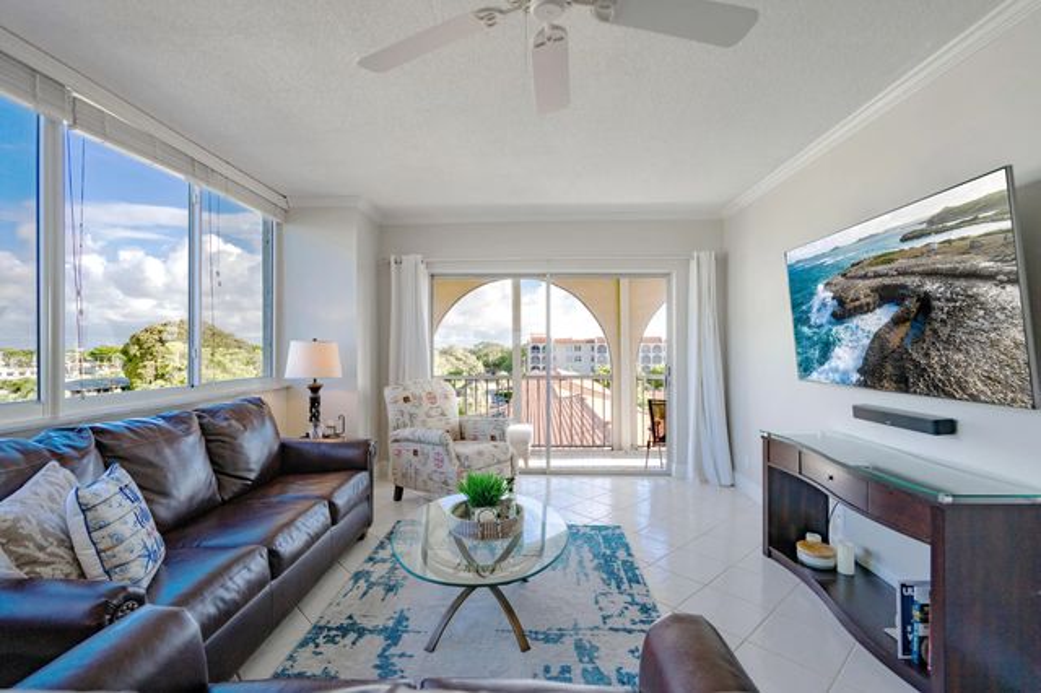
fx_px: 462
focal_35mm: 16
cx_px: 520
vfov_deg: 73.7
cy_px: 346
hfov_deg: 96.8
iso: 200
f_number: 4
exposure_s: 1/320
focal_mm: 16
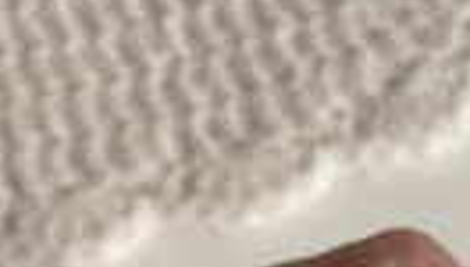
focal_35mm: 114
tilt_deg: -73.6
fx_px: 1424
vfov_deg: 9.8
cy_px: 561
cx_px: 196
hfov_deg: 18.7
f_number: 1.6
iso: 400
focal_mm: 4.2
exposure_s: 1/60
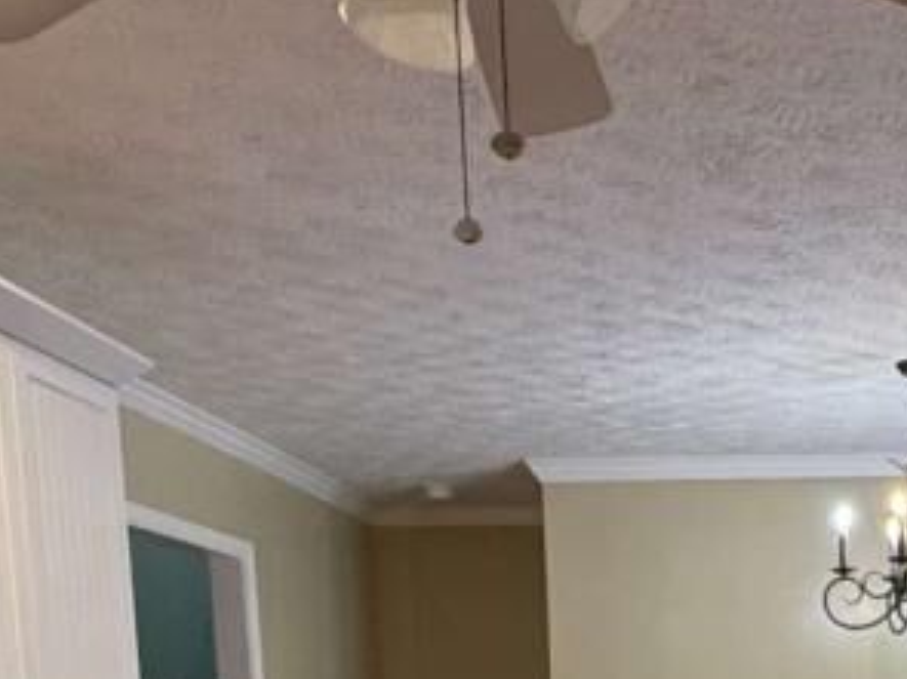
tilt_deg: -8.6
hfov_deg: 31.8
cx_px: 852
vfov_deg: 22.0
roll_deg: +0.6
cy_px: 974
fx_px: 1493
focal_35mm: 57
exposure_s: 1/120
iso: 320
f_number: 2.2
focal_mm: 2.22
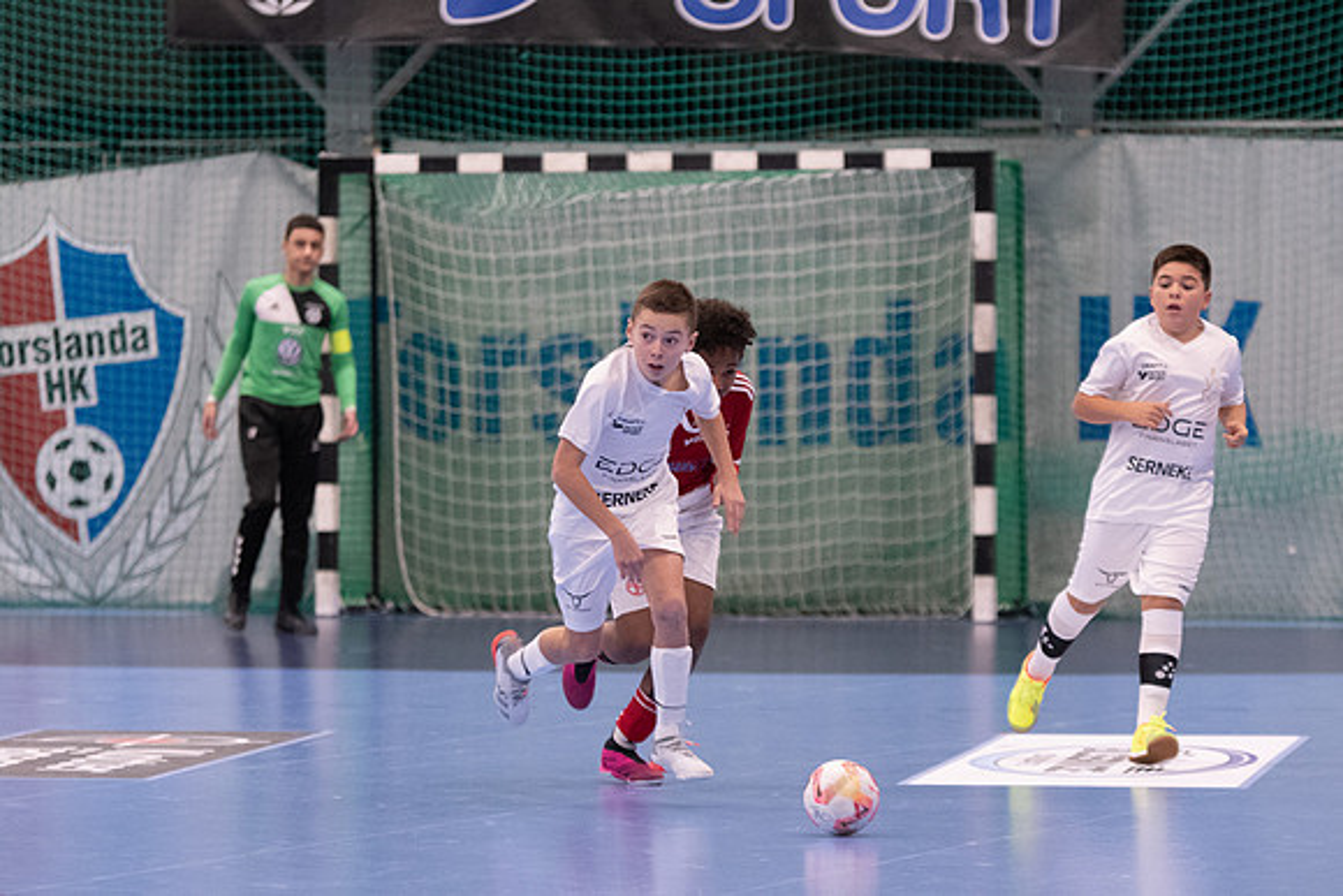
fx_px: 7979
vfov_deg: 6.4
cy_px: 448
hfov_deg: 9.6
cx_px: 672
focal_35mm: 214
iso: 5000
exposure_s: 1/400
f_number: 3.2
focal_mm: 140
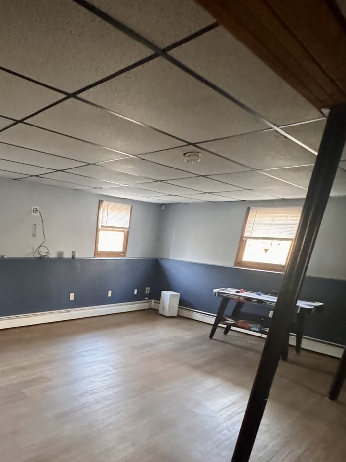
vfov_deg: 69.9
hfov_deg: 54.5
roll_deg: -2.8
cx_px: 65
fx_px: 307
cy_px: 336
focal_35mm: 23
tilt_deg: -18.8
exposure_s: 1/60
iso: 1250
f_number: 2.2
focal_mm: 2.22
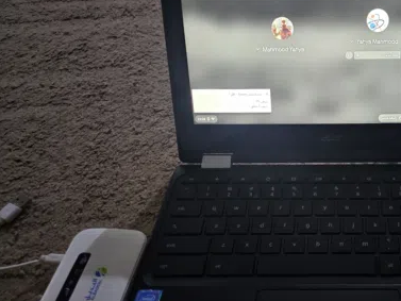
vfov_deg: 36.8
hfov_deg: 44.7
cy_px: 171
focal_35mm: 39
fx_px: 452
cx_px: 338
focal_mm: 6.3
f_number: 1.7
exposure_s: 1/20
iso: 1250
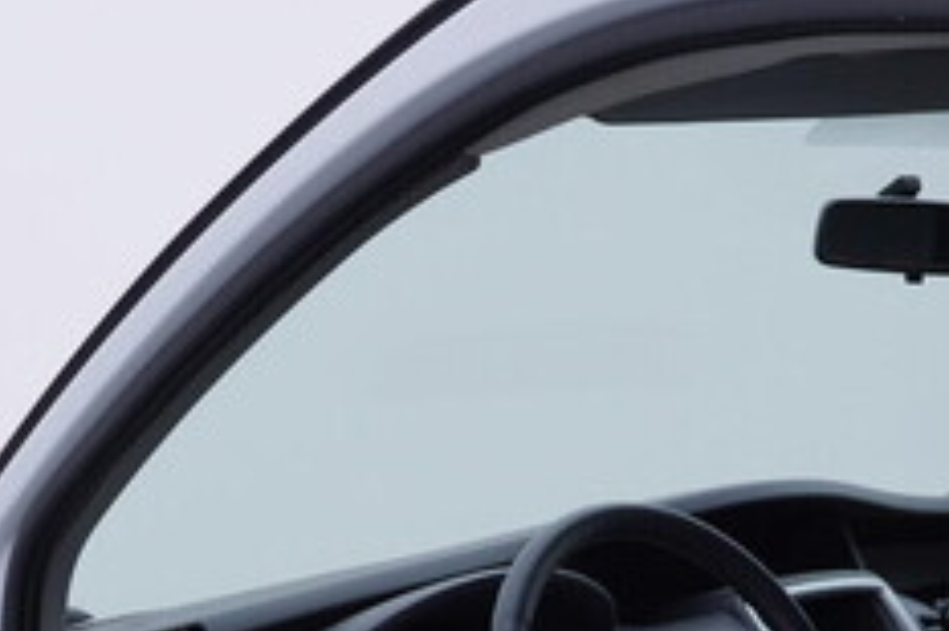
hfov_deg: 23.7
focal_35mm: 85
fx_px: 2239
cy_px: 698
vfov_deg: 15.6
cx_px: 232
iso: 125
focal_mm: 24
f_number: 4
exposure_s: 1/80
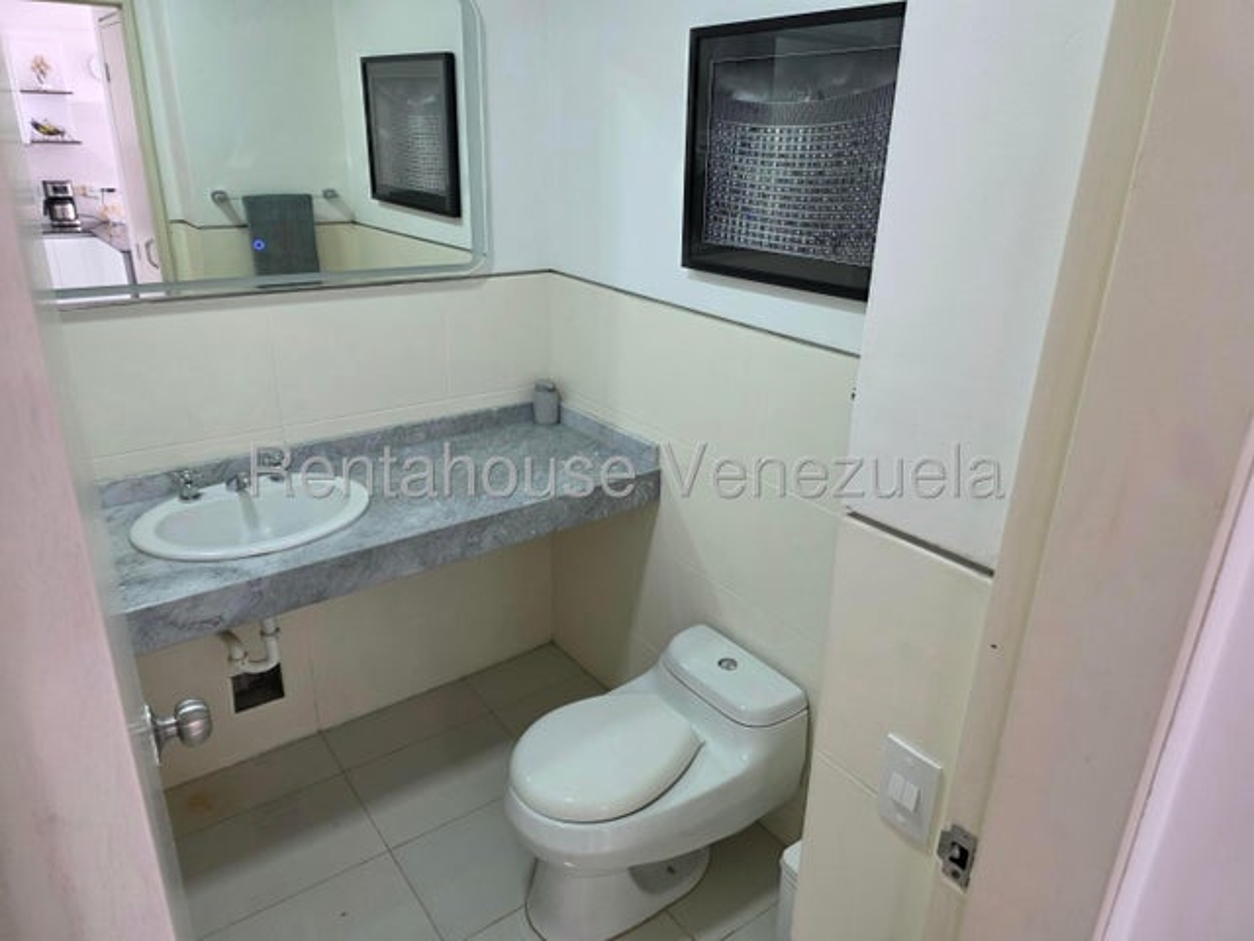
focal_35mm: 23
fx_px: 833
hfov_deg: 73.9
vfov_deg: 58.9
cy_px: 470
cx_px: 627
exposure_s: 1/120
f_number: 1.7
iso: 200
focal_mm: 6.3
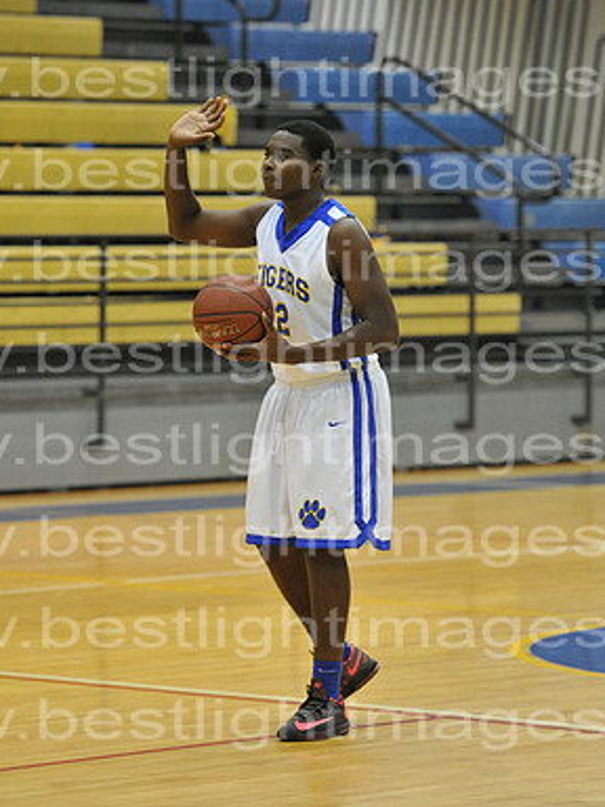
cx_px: 313
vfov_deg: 9.1
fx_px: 5080
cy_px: 404
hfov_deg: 6.8
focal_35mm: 218
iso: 5000
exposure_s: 1/400
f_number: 3.2
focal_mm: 150
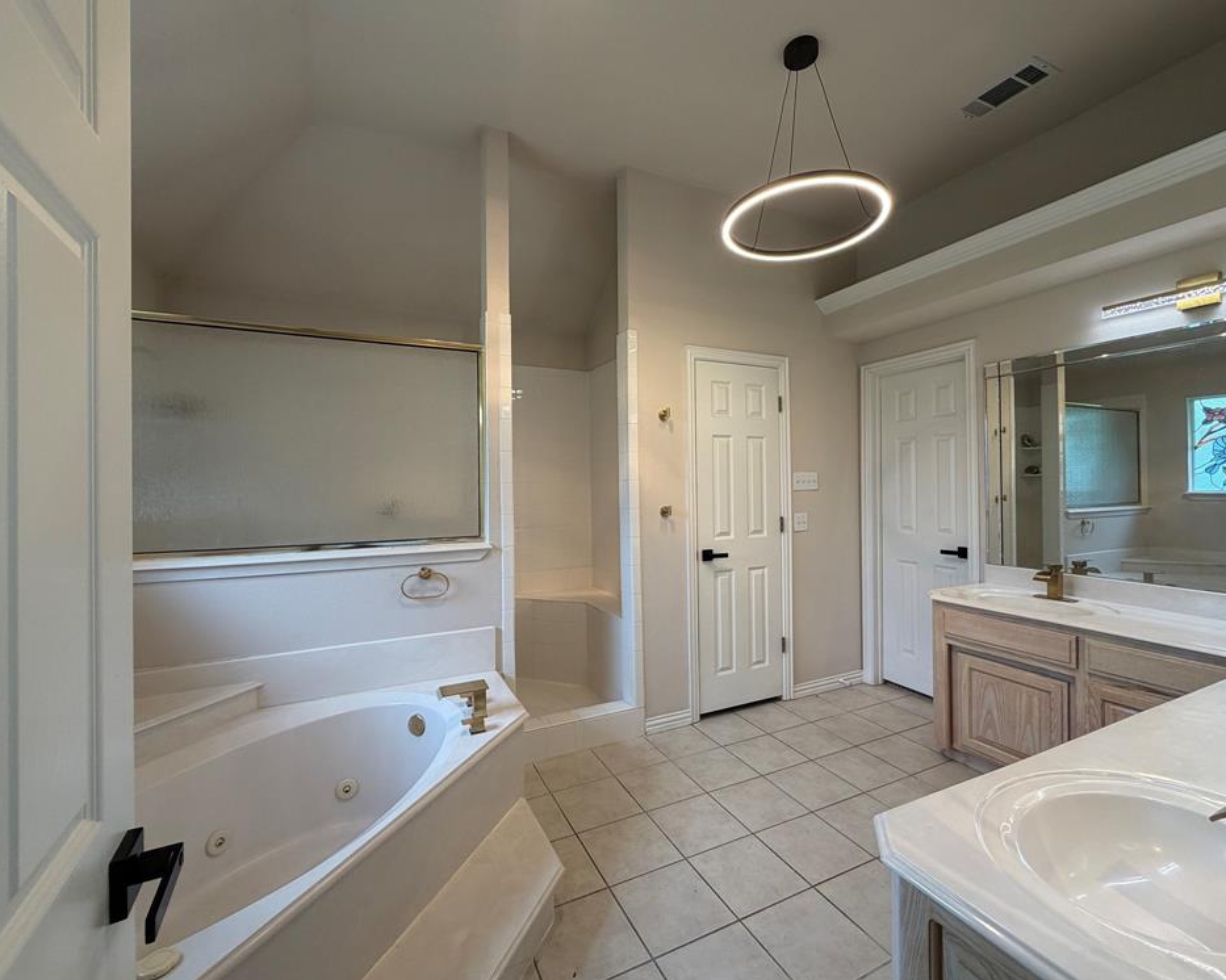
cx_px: 627
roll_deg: +1.3
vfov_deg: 84.0
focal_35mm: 15
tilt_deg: +0.1
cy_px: 483
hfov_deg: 96.8
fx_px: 544
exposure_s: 1/120
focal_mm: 2.22
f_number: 2.2
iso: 125
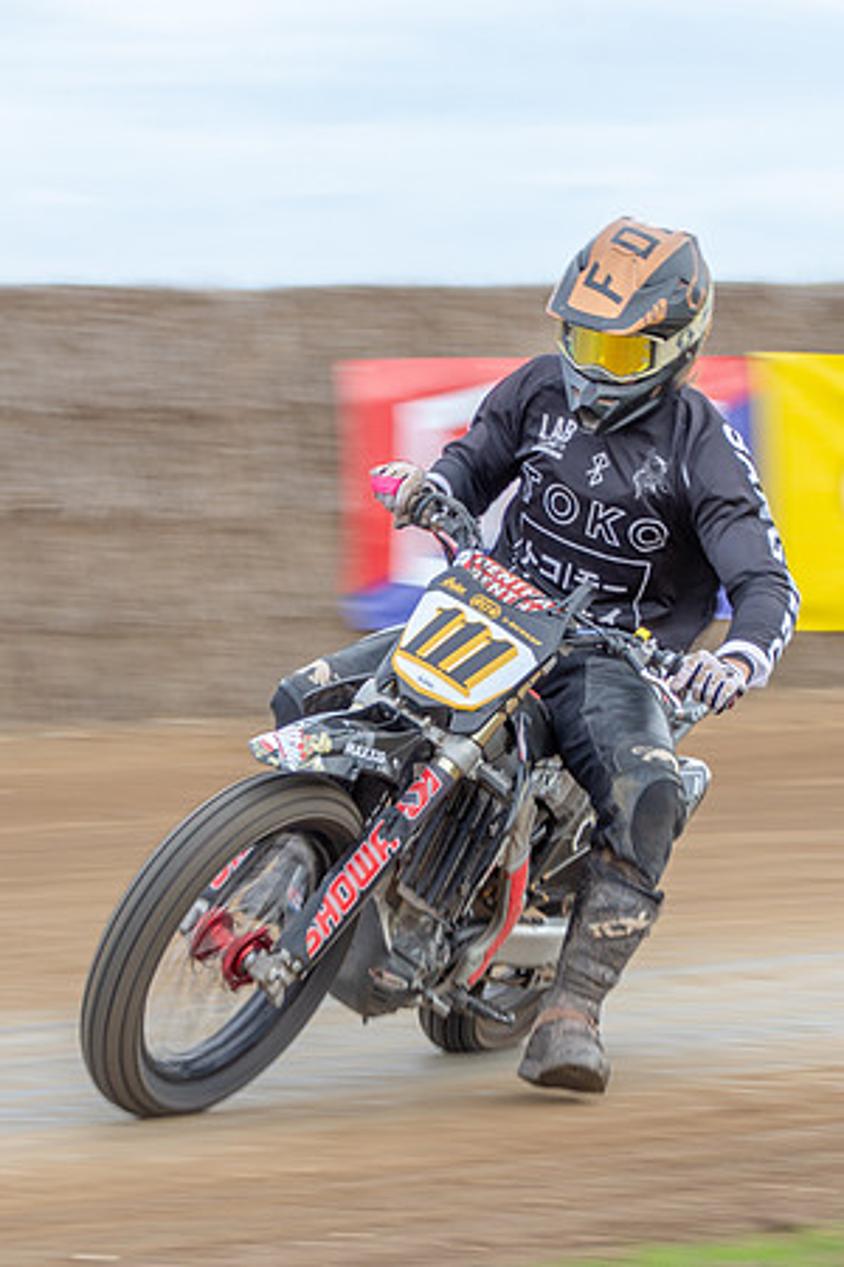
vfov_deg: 8.6
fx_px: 8424
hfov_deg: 5.7
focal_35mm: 240
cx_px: 341
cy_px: 638
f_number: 8
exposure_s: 1/100
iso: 160
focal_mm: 102
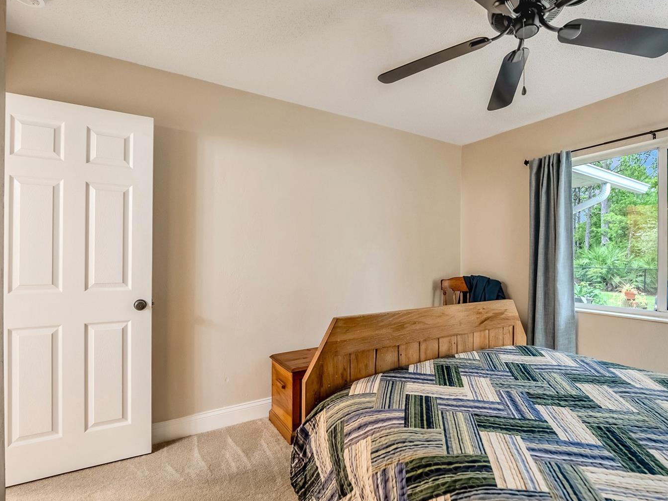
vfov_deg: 74.6
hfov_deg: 90.7
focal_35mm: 17
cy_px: 258
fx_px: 329
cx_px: 362
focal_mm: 14.9
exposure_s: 1/400
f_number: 4
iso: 2500
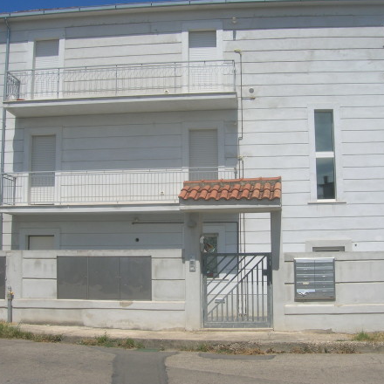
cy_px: 195
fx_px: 515
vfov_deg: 40.9
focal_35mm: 41
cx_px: 209
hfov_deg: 40.9
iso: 50
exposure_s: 1/701
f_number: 4.9
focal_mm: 5.7
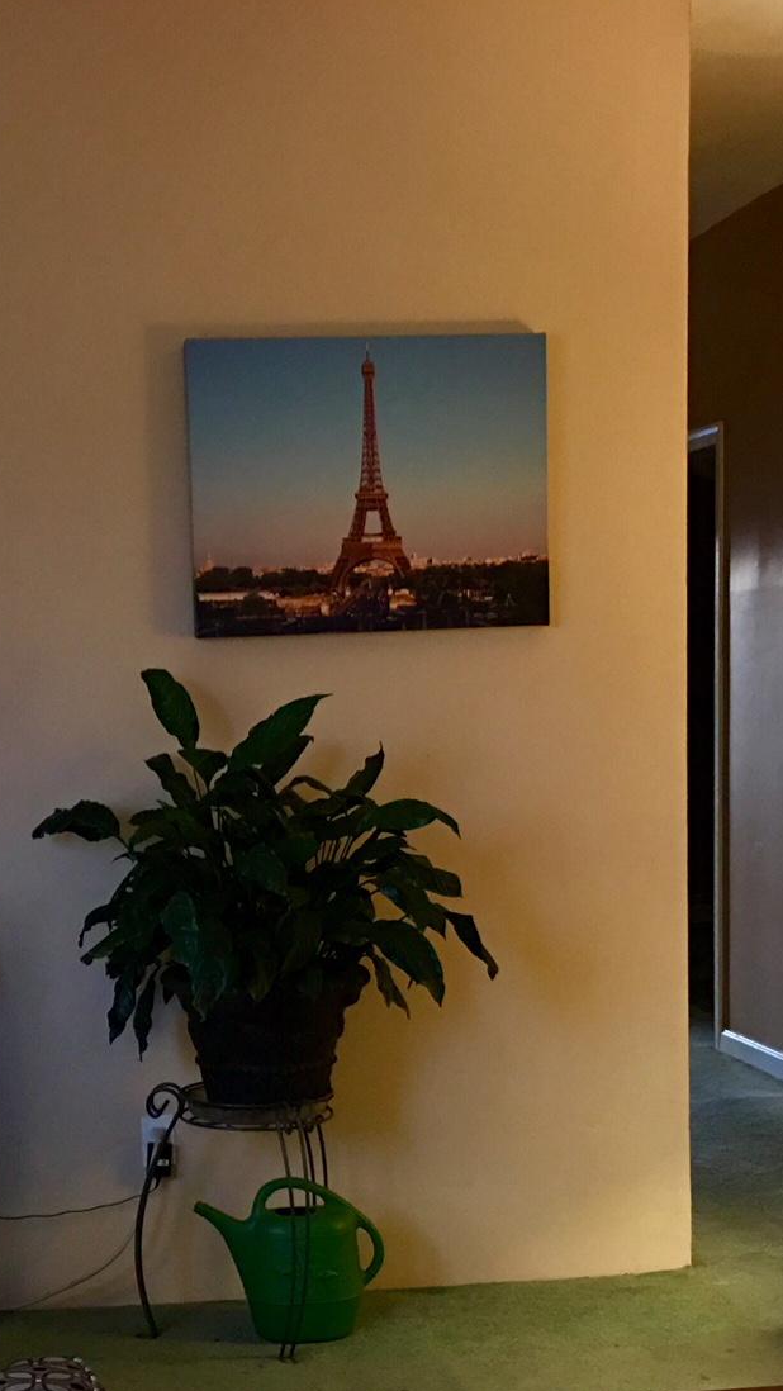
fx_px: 2140
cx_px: 265
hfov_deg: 20.7
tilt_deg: -5.2
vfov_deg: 35.7
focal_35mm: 58
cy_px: 906
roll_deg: +1.3
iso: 100
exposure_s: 1/10
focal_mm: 4.15
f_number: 2.2
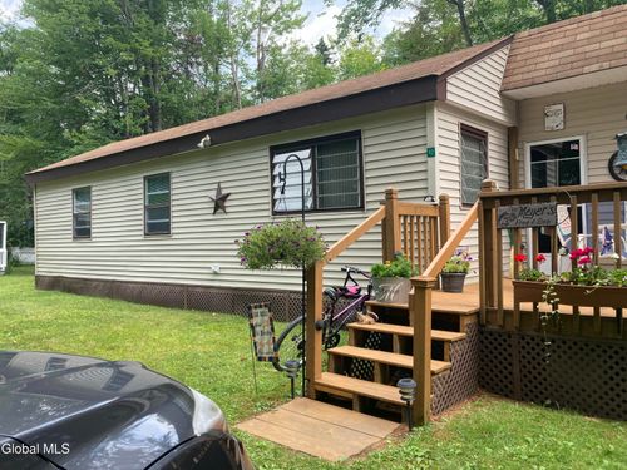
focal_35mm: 28
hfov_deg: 63.4
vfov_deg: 49.7
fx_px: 507
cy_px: 235
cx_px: 314
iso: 20
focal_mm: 3.99
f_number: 1.8
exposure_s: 1/277
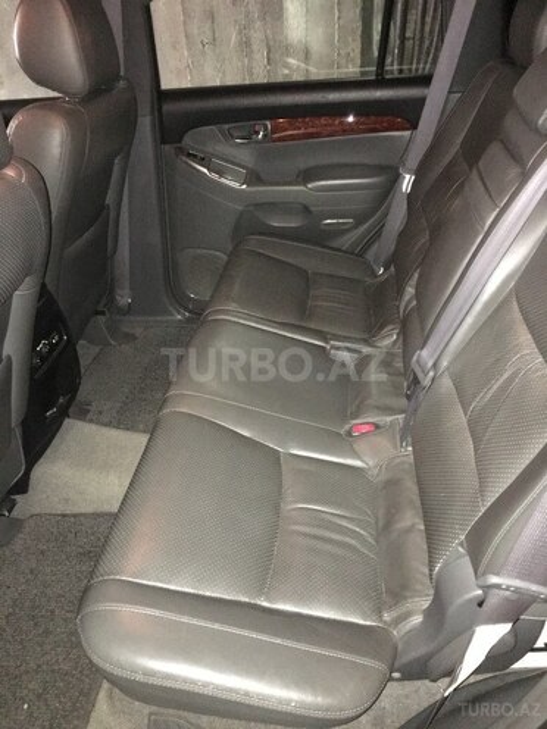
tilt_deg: -32.3
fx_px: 611
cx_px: 274
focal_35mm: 29
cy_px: 364
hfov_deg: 48.2
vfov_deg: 61.7
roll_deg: +2.1
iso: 640
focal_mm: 4.15
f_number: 2.2
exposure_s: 1/17
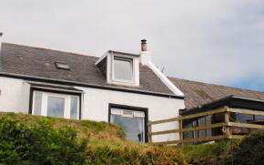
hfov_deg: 32.9
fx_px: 446
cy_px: 37
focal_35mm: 62
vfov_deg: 20.7
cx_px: 116
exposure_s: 1/250
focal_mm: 18
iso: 100
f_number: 8
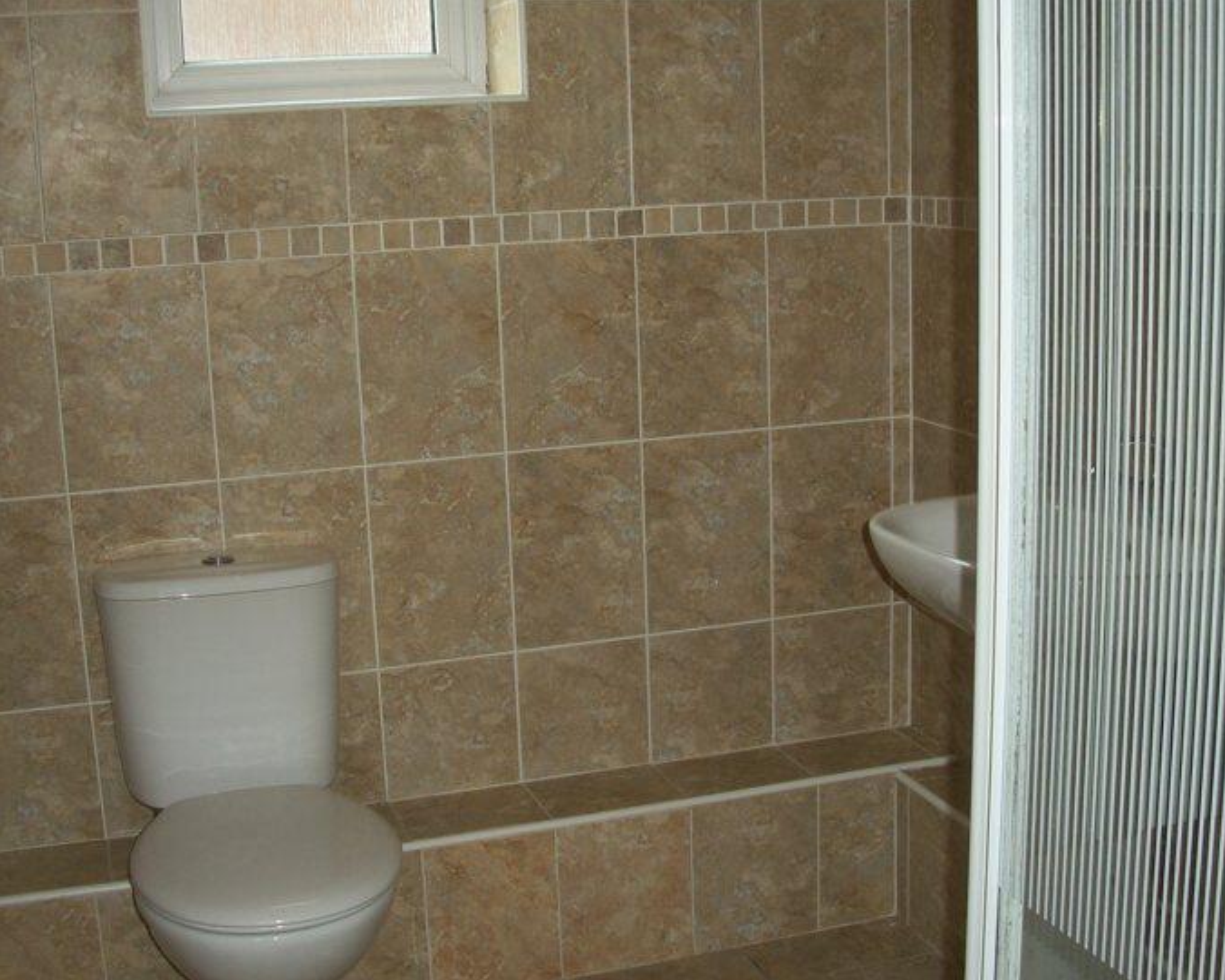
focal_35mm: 46
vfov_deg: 32.7
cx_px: 590
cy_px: 586
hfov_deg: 40.3
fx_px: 1668
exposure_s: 1/60
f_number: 3.1
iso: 80
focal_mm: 6.3
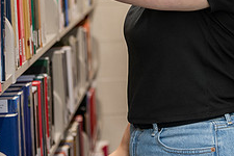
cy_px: -28
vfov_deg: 9.5
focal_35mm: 142
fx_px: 923
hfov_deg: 14.4
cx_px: 146
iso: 1000
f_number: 2.8
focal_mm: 55
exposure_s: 1/200
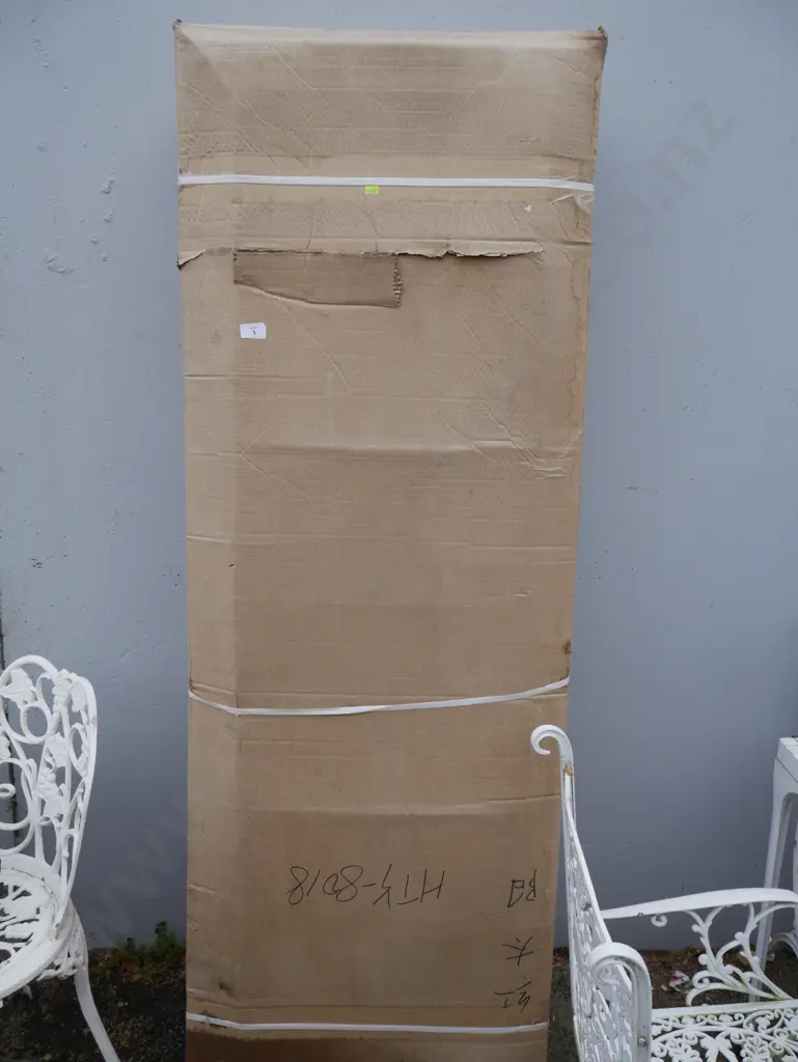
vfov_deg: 63.4
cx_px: 399
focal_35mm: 28
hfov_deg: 49.8
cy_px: 531
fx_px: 860
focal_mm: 14
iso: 200
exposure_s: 1/320
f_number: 5.6
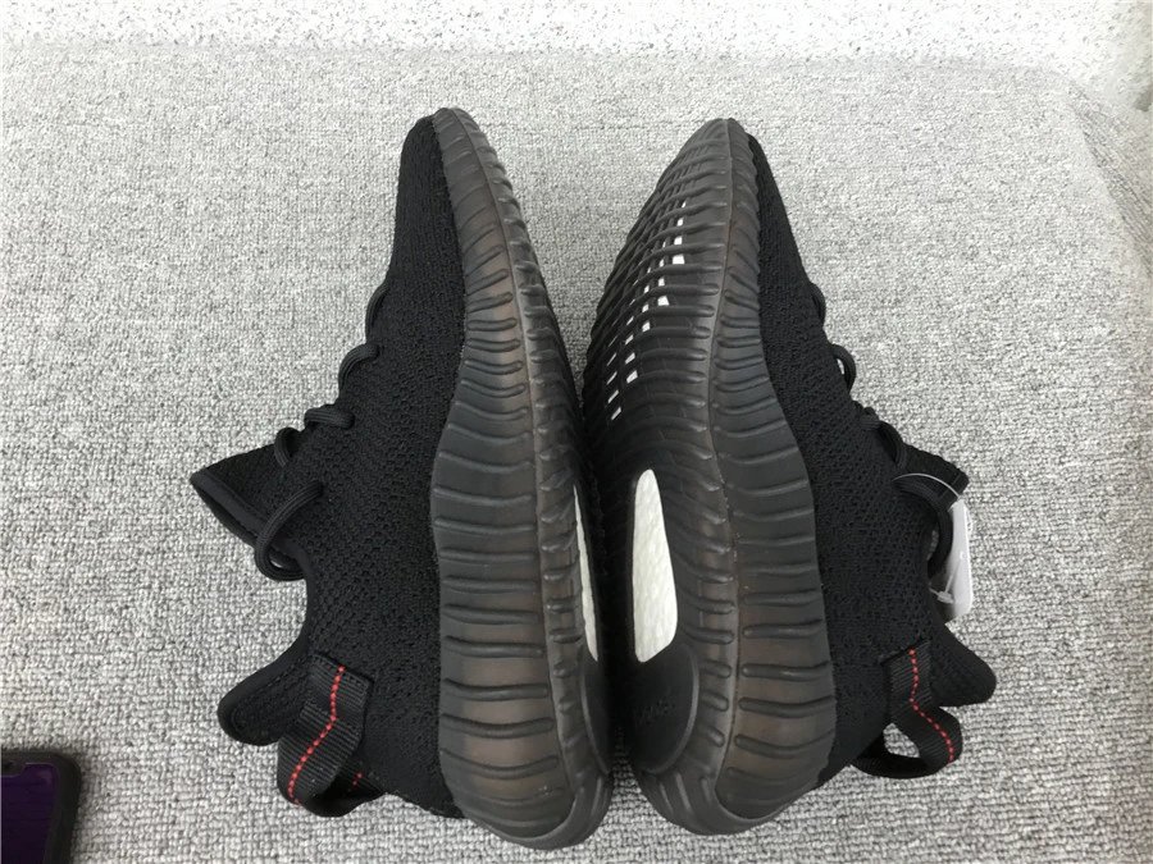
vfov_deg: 45.4
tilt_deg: -58.4
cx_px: 576
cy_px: 432
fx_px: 1033
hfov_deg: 58.4
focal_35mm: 31
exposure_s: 1/33
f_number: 2.4
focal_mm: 3.3
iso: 100
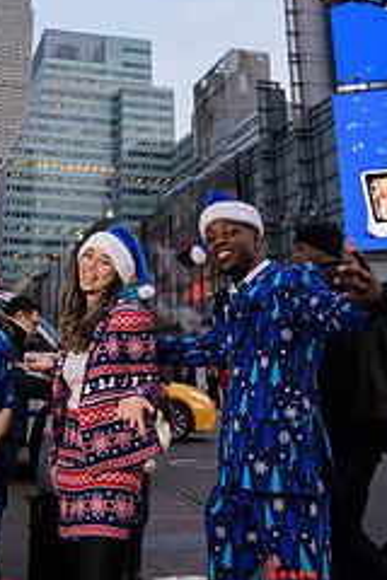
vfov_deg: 42.2
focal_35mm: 45
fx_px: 726
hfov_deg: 29.2
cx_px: 75
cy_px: 140
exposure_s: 1/250
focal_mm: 24
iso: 200
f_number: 3.2
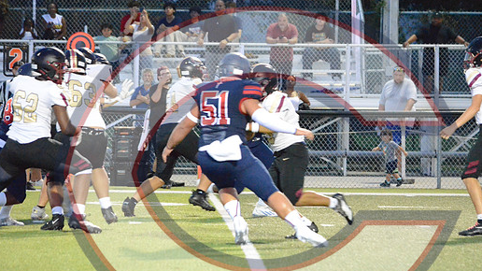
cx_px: 258
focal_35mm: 291
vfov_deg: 4.2
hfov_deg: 7.4
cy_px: 173
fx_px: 3713
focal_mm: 165
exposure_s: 1/250
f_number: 5
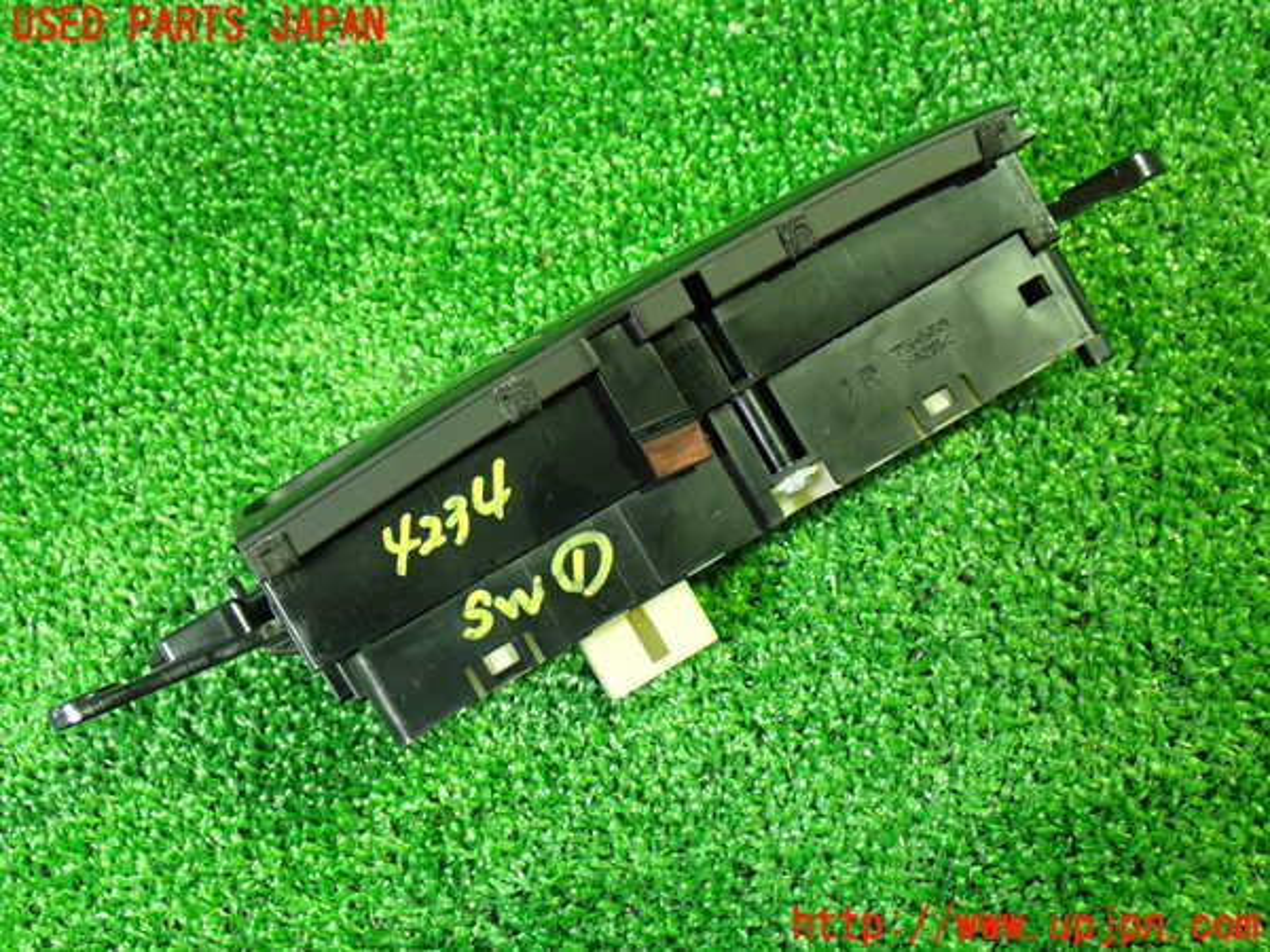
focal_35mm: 44
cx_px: 635
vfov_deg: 32.9
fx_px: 1614
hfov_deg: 42.9
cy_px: 476
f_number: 2.9
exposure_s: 1/20
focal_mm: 7.84
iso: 800
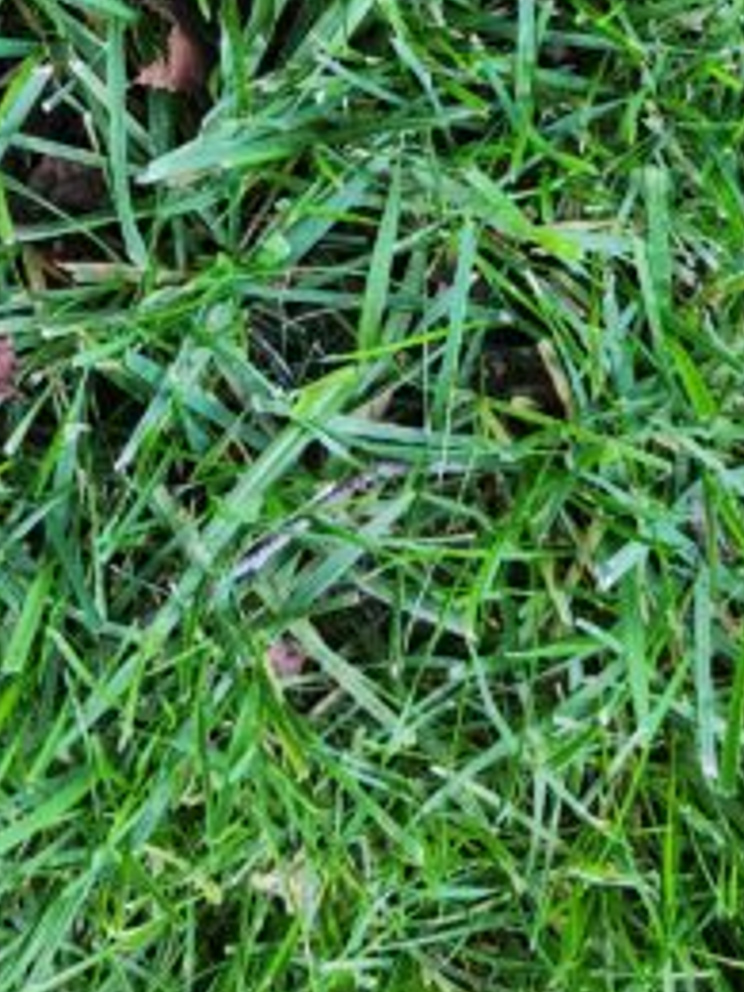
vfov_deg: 29.0
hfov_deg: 24.8
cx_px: 305
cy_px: -147
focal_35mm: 59
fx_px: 1691
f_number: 1.8
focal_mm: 5.4
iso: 640
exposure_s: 1/50
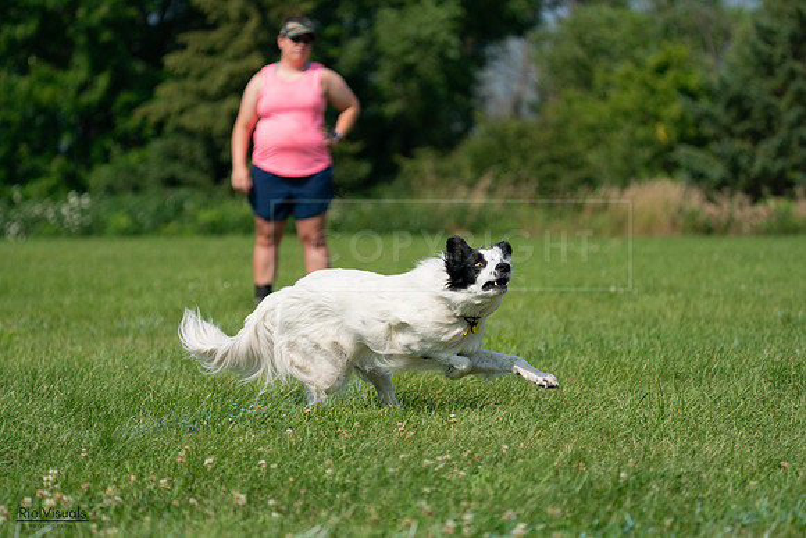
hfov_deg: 10.3
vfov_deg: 6.9
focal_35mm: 200
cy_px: 269
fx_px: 4479
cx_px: 403
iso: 400
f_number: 5.6
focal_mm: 200
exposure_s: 1/4000
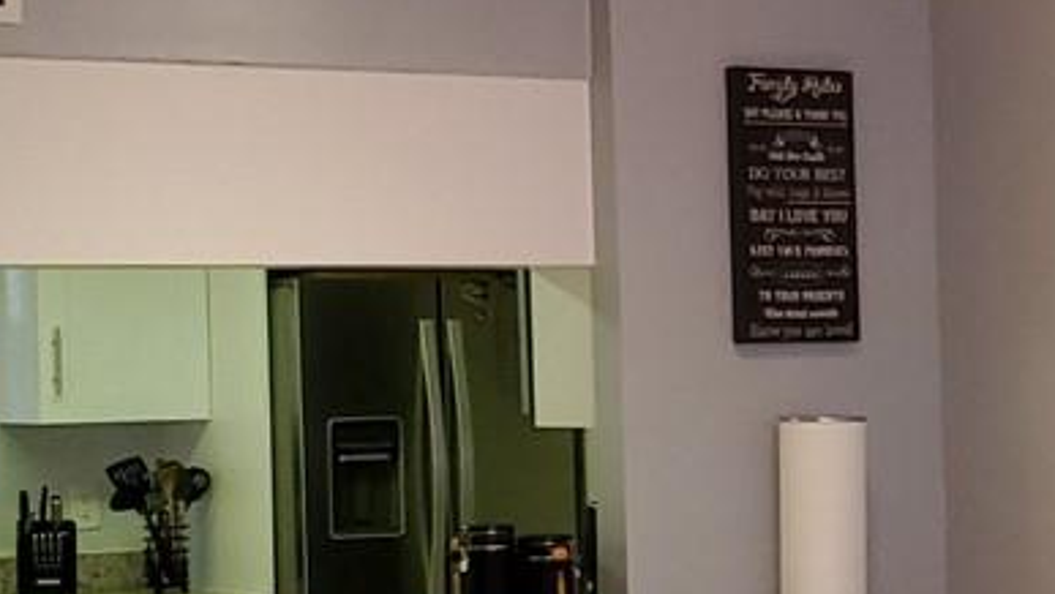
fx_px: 3274
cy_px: 425
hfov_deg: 17.5
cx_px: 1238
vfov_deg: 10.4
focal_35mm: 117
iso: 125
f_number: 1.5
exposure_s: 1/24
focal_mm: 4.3
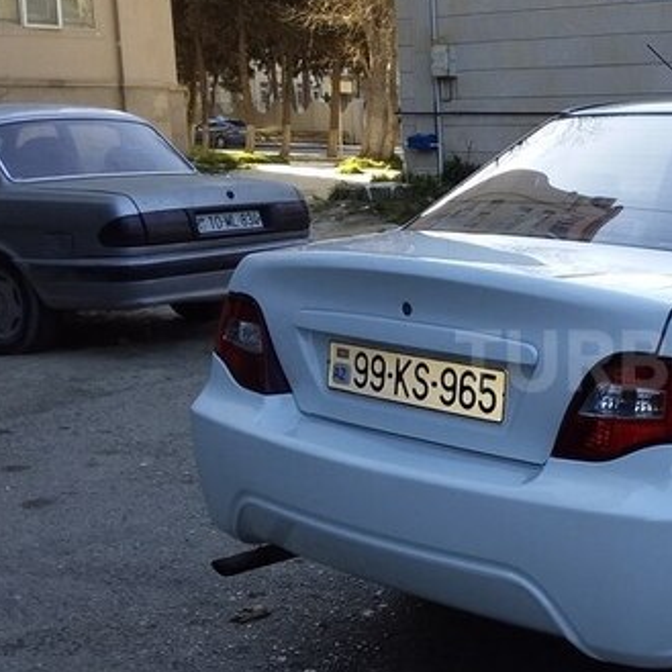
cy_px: 361
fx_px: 1208
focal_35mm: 55
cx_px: 664
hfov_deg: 29.2
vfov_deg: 31.1
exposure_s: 1/224
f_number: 2.2
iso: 40
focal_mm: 3.3
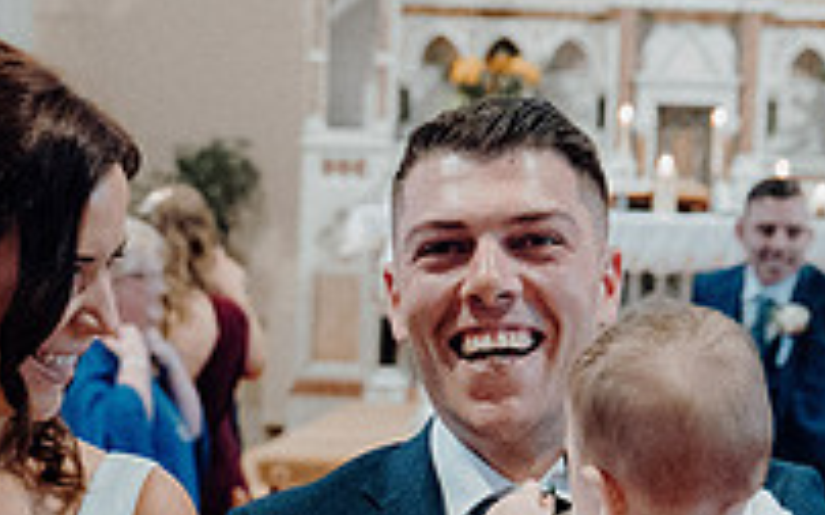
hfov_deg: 12.5
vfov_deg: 7.7
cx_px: 335
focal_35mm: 167
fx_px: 3753
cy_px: 721
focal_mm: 38
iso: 4000
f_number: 3.5
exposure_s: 1/160
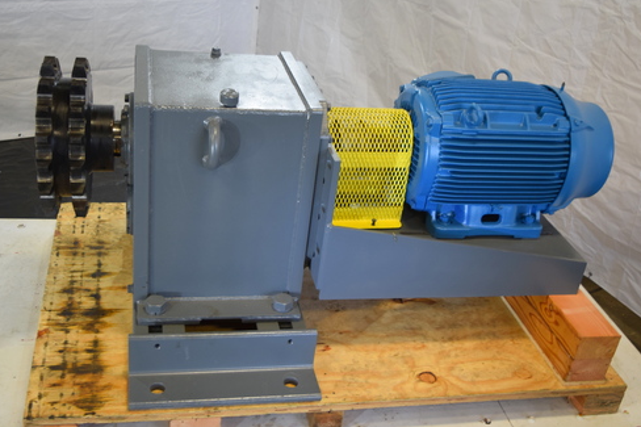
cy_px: 211
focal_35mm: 42
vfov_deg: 32.2
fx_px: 739
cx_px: 317
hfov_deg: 46.9
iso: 560
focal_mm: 27
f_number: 4
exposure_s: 1/60
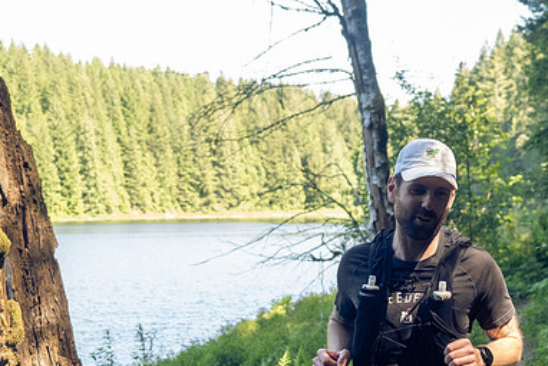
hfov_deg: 25.6
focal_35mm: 79
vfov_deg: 17.1
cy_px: 306
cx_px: 313
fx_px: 1203
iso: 1600
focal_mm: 25
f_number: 2.8
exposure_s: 1/1000
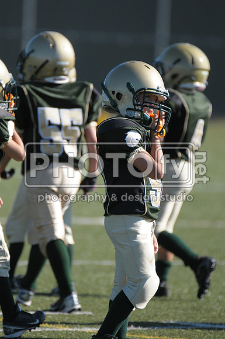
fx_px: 5641
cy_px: 170
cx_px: 112
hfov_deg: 2.3
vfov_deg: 3.4
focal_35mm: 600
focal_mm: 400
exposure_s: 1/3200
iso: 640
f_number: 4
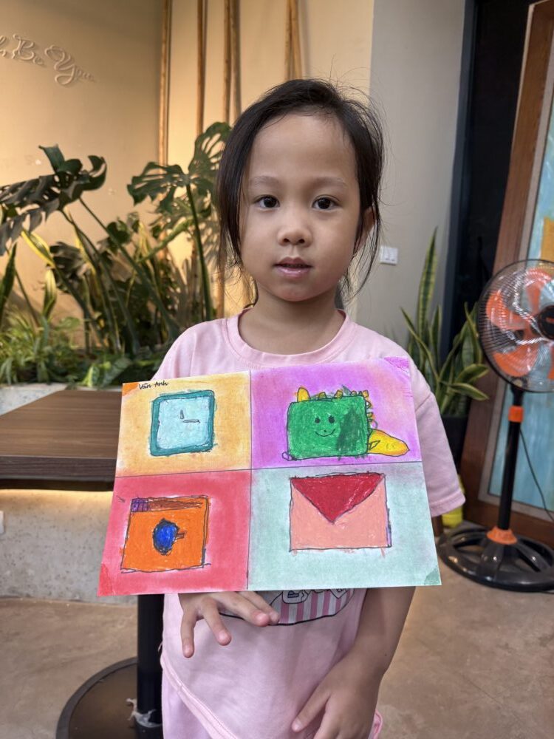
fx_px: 512
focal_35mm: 24
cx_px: 277
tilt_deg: -6.7
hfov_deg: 56.8
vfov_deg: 71.6
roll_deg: -1.5
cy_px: 370
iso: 125
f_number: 1.78
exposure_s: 1/100
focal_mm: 6.76
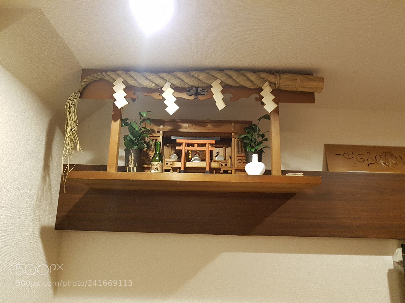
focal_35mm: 26
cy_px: 152
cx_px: 202
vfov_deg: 53.1
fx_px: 304
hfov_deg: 67.3
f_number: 1.7
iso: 200
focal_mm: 4.2
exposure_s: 1/20
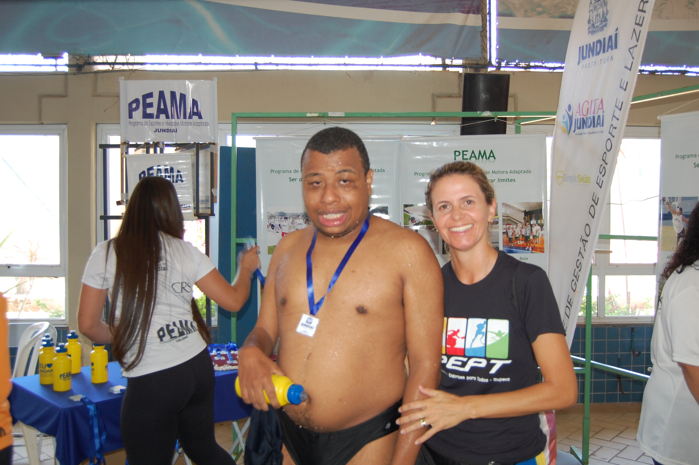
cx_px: 350
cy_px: 232
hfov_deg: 57.3
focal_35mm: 33
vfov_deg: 39.9
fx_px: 640
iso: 400
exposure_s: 1/60
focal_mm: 22
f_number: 3.8
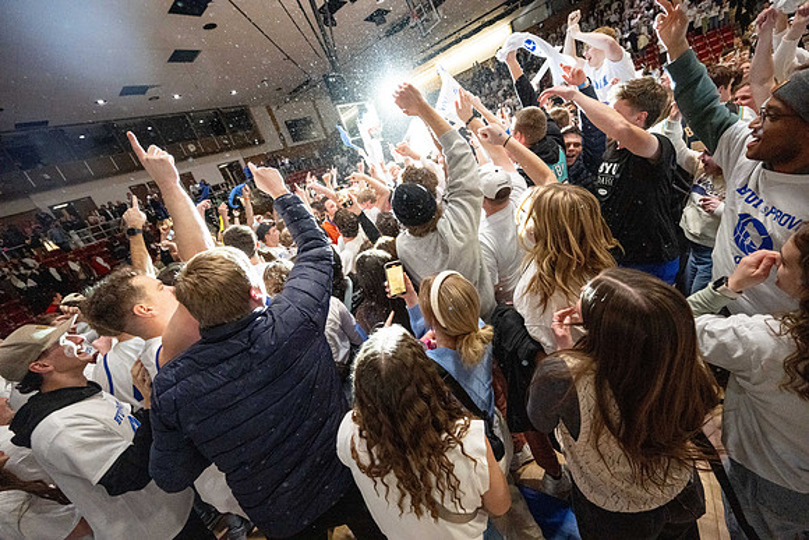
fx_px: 315
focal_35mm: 14
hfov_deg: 104.2
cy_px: 270
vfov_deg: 81.2
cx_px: 404
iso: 8000
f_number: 4
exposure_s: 1/500
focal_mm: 14
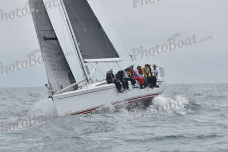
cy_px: 83
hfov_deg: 11.3
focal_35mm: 182
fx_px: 1153
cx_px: 103
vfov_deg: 7.6
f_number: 13
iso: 250
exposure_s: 1/800
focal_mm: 125
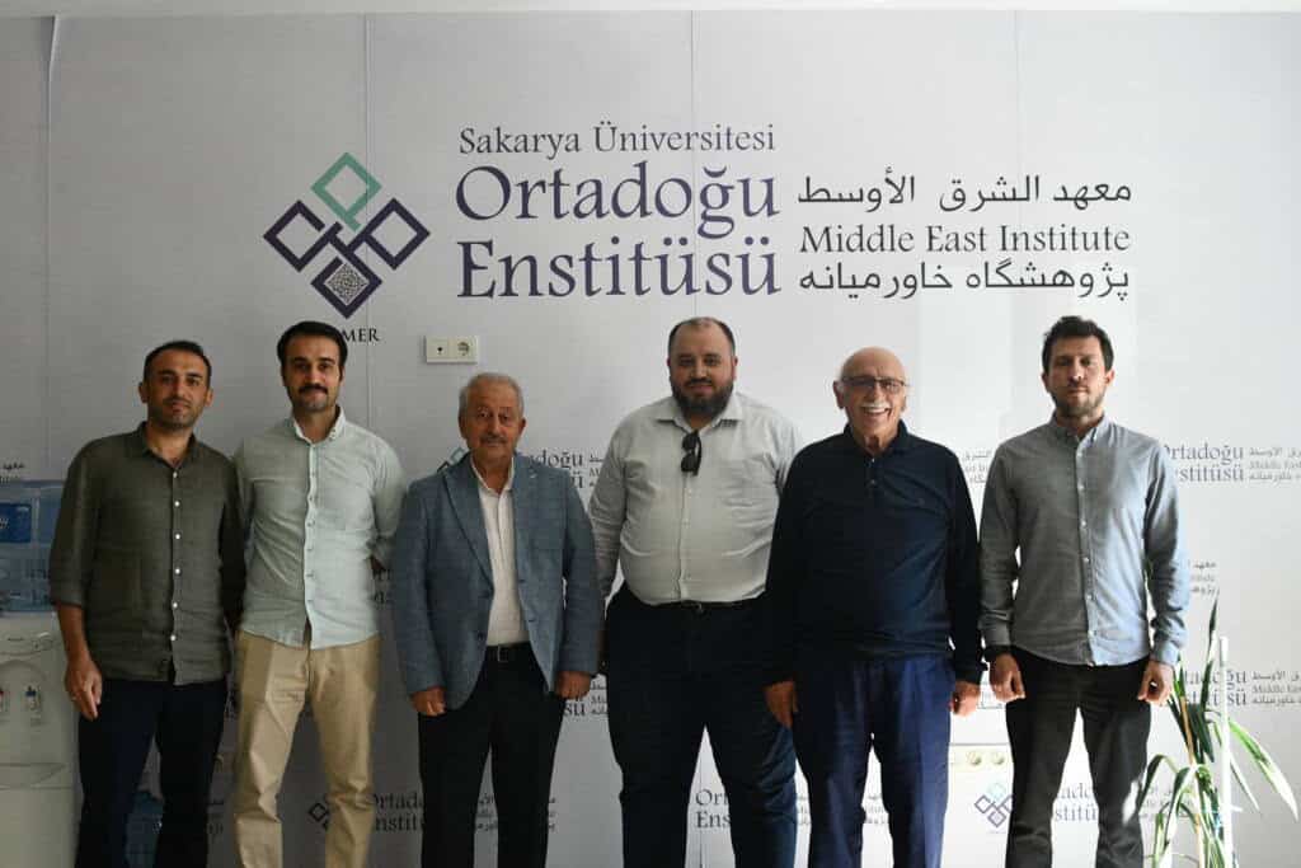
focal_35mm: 48
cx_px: 650
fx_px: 1735
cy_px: 434
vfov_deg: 28.1
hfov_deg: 41.1
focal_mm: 32
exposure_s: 1/400
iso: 2500
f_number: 4.5
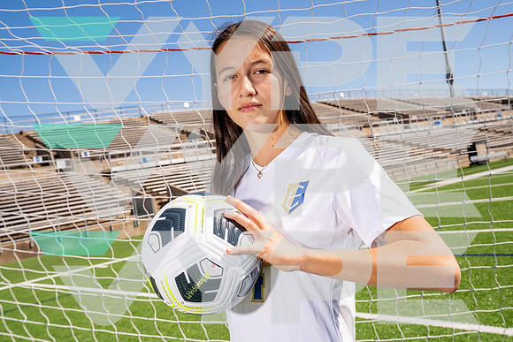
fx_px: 584
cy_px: 171
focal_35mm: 41
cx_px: 256
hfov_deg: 47.4
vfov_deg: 32.6
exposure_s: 1/250
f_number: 9
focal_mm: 41
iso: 100
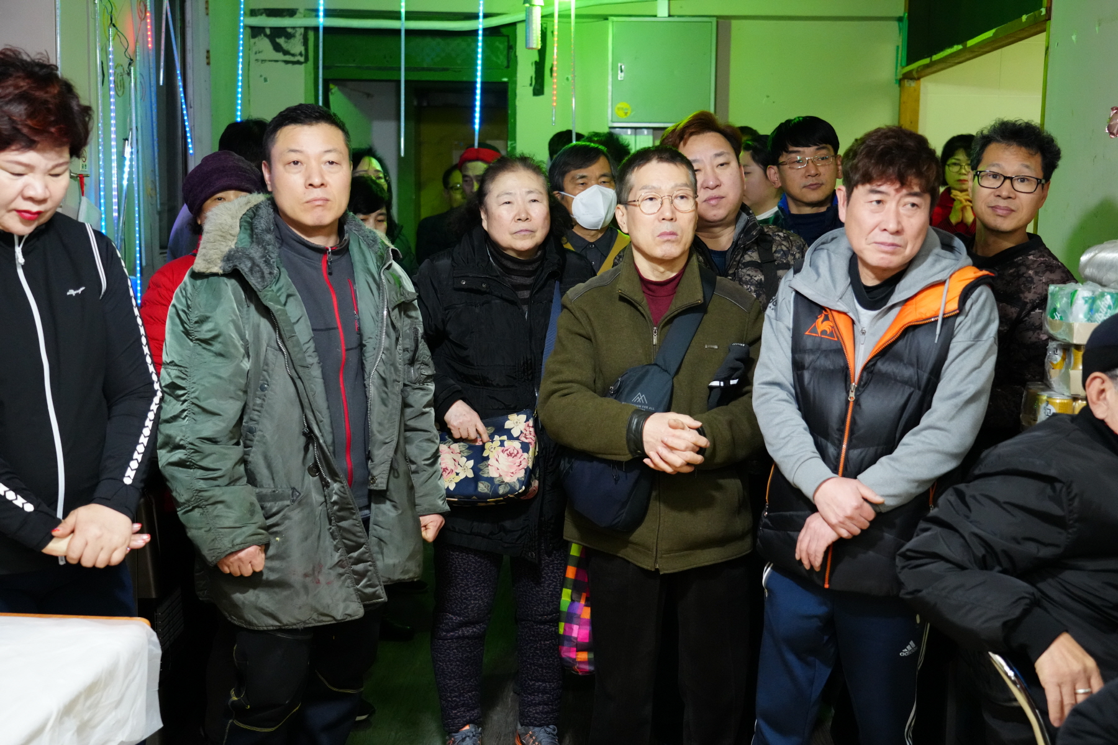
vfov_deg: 29.9
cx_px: 559
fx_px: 1397
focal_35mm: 45
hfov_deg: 43.6
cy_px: 372
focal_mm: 45
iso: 6400
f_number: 4
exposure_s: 1/400
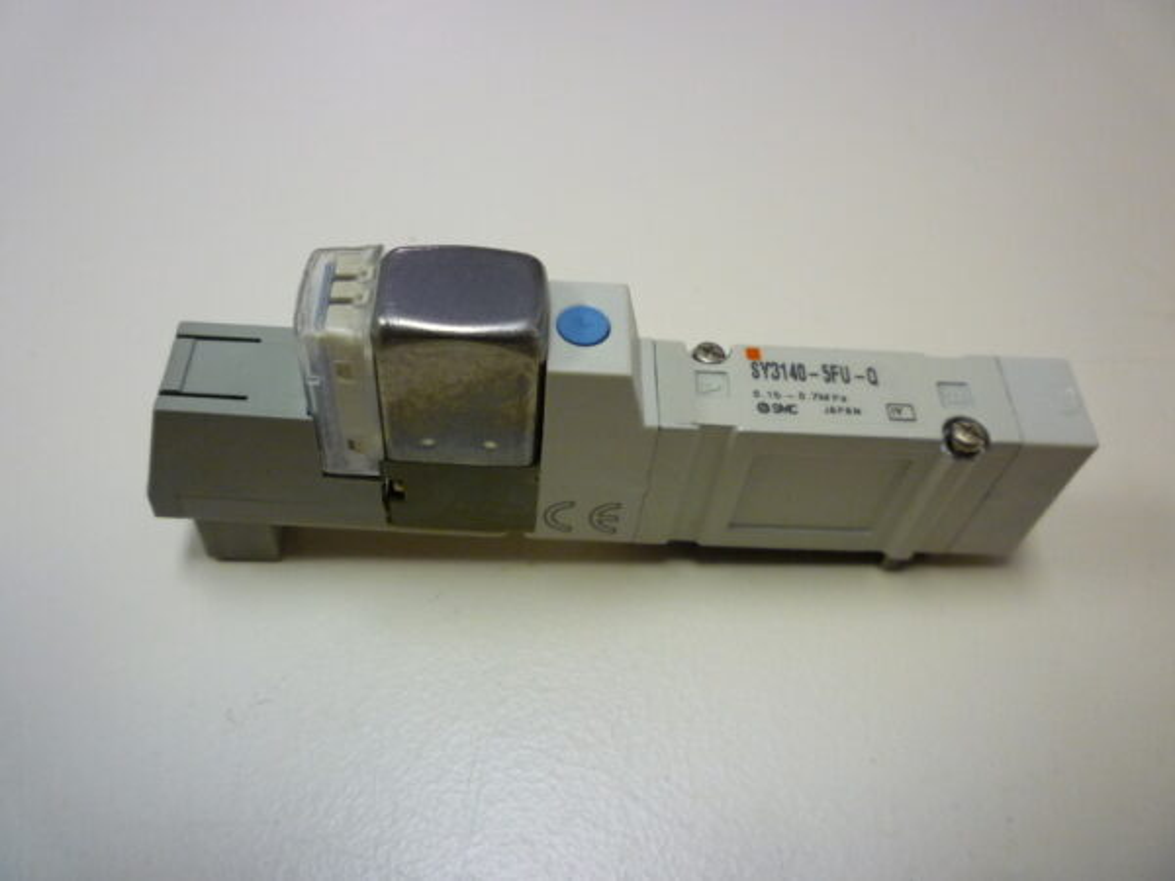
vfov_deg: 48.2
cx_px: 588
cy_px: 440
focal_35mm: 29
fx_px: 984
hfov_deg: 61.7
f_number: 3.3
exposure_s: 1/30
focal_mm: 5.2
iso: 320
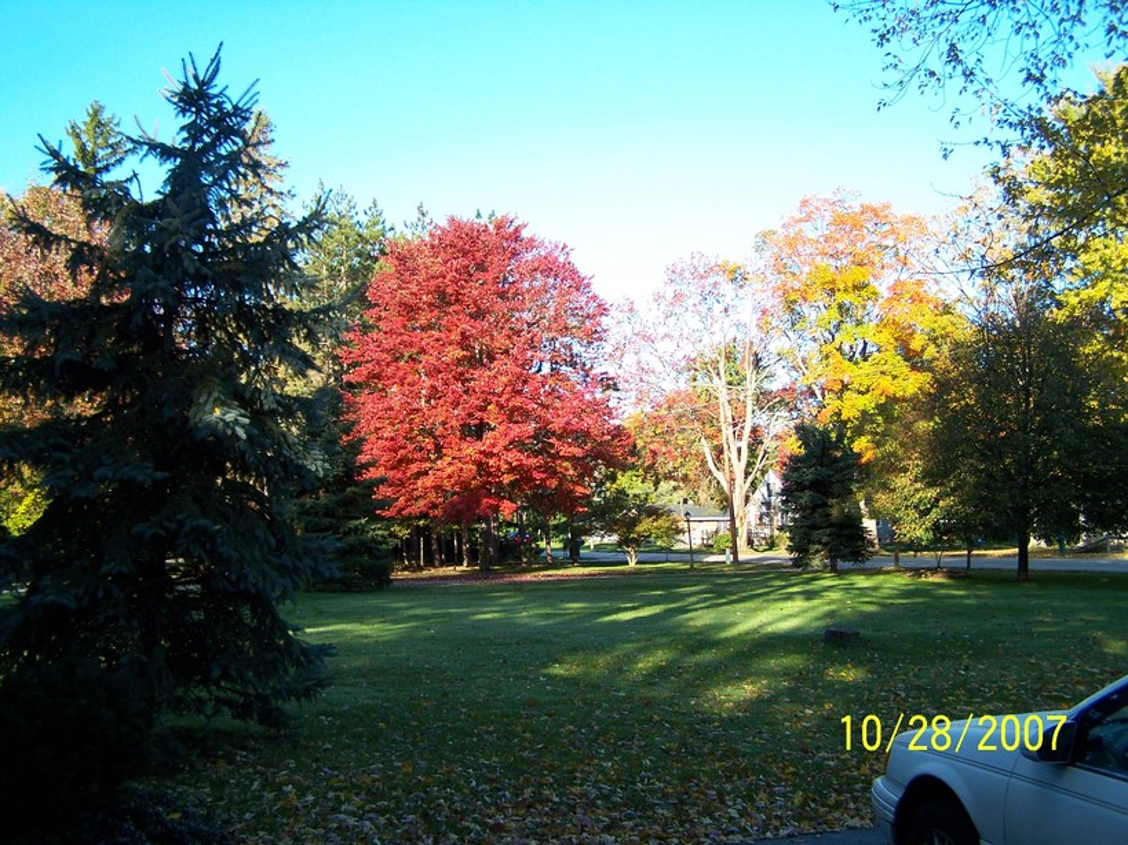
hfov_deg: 49.0
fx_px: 1238
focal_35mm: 38
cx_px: 564
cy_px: 422
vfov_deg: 37.7
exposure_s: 1/400
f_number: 2.8
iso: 100
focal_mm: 6.3
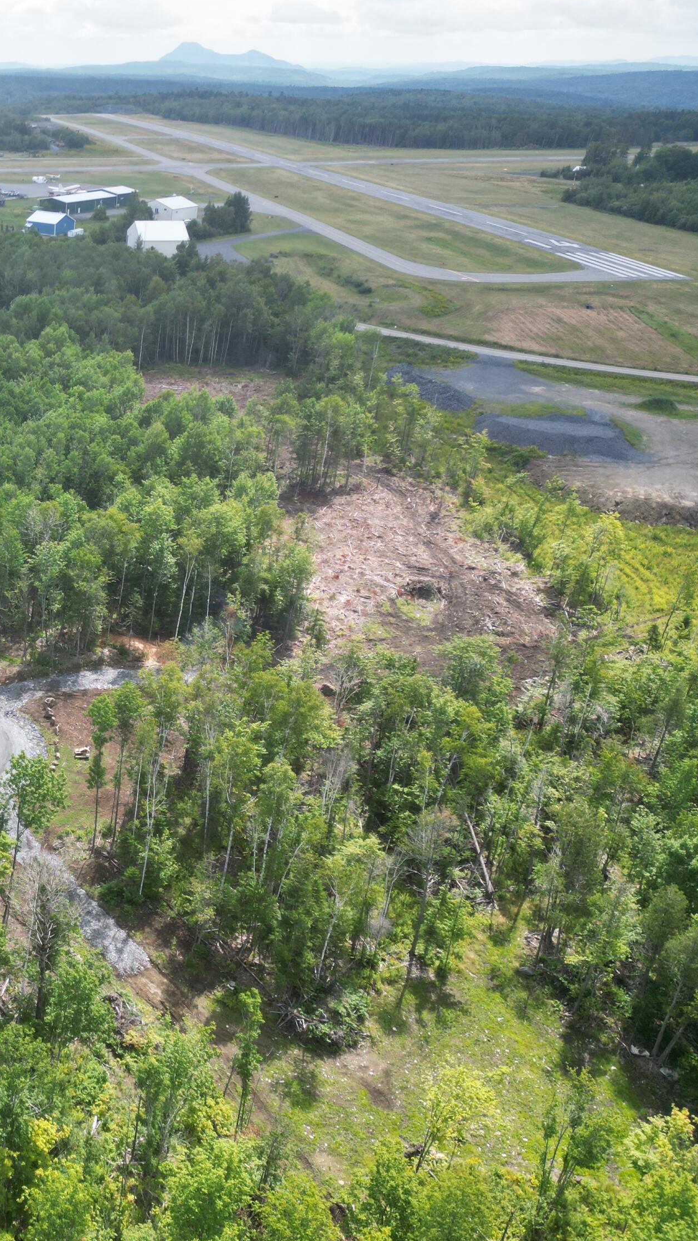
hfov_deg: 30.3
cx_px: -68
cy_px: 620
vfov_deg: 56.6
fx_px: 1151
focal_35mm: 35
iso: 200
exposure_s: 1/1500
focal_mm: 6.72
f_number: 1.7
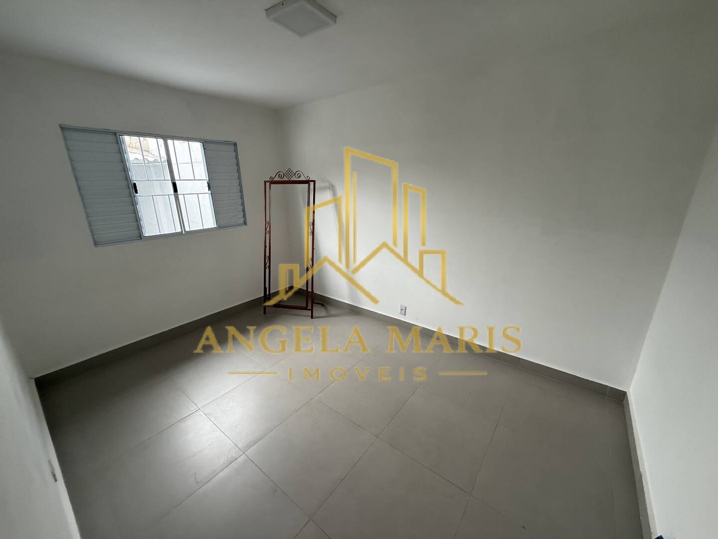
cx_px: 359
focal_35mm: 14
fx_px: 290
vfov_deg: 85.7
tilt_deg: -18.9
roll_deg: +1.7
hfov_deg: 102.1
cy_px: 270
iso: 160
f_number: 2.2
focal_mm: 2.22
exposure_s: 1/99
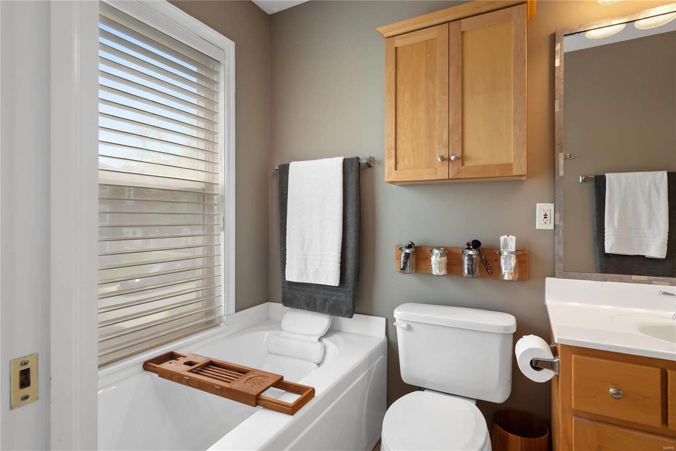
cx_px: 338
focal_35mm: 18
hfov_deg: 90.0
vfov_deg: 67.4
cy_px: 226
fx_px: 338
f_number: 8
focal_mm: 9
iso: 400
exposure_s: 1/15
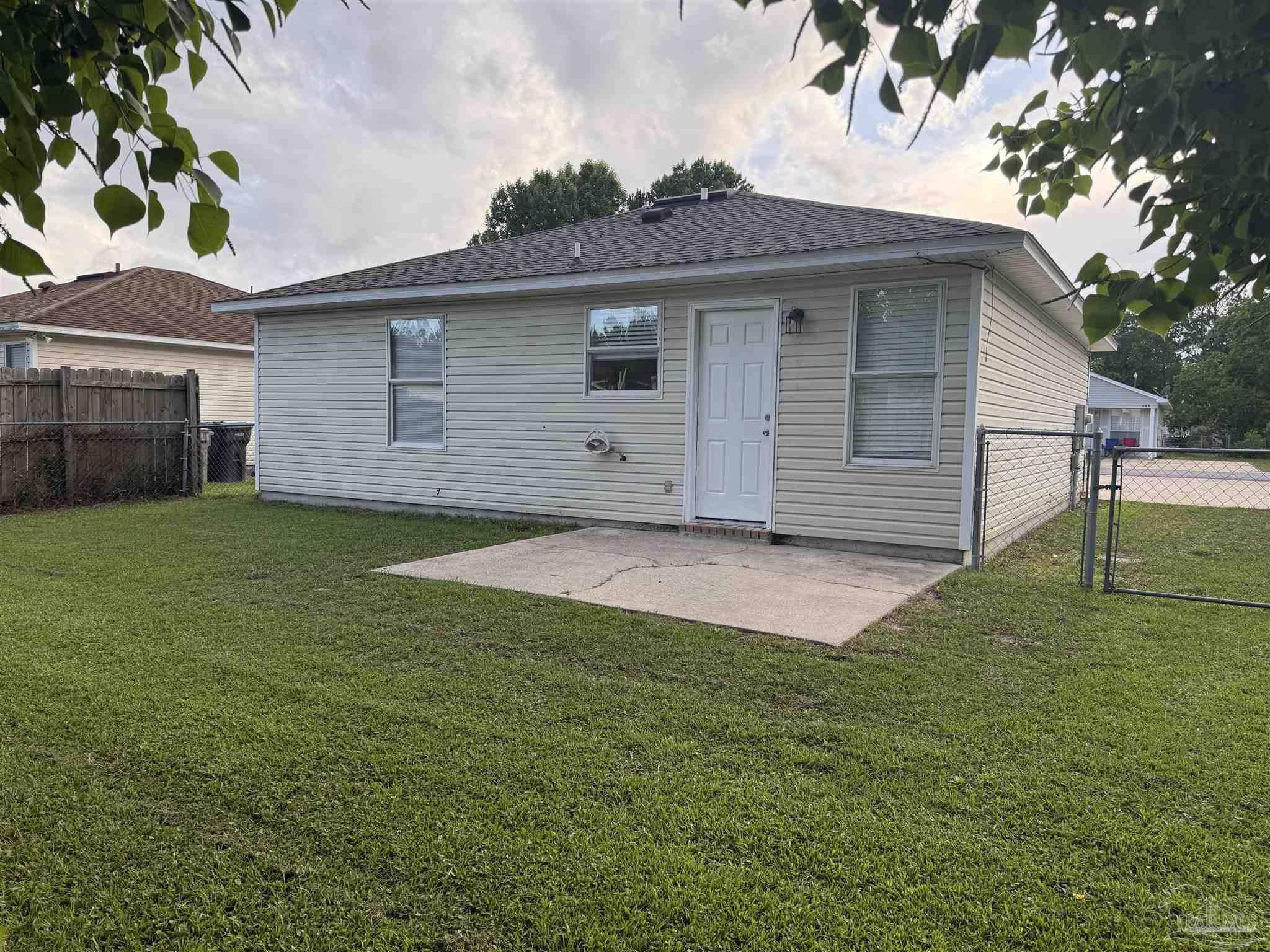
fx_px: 881
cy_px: 476
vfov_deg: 56.8
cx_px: 635
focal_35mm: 24
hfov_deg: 71.6
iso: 100
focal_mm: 6.76
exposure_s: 1/858
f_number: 1.78
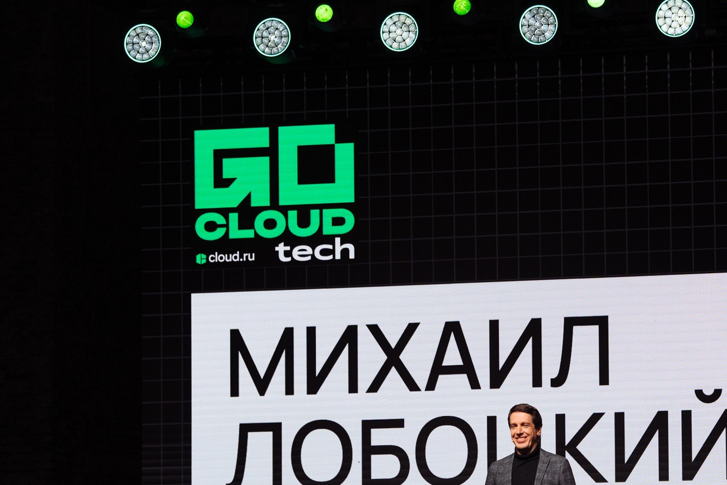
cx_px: 569
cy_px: 396
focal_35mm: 165
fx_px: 3332
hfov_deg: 12.4
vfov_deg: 8.3
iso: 800
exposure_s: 1/400
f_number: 2.5
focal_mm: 87
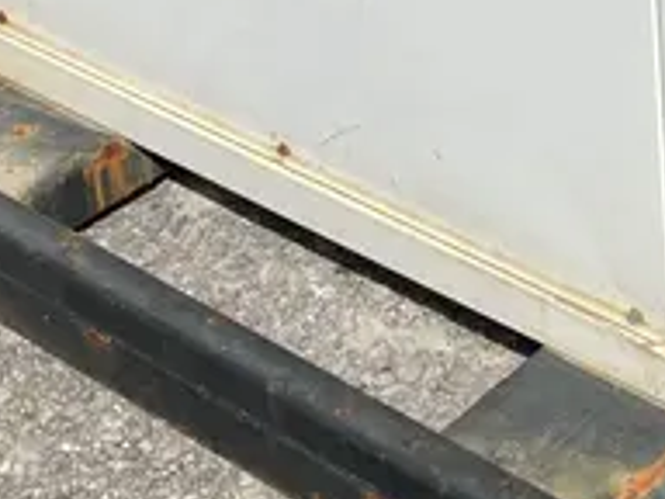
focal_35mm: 107
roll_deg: +0.4
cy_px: -262
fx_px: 2056
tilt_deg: -25.1
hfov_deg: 17.4
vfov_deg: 13.0
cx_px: 842
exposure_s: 1/4878
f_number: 1.8
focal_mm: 3.99
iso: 32
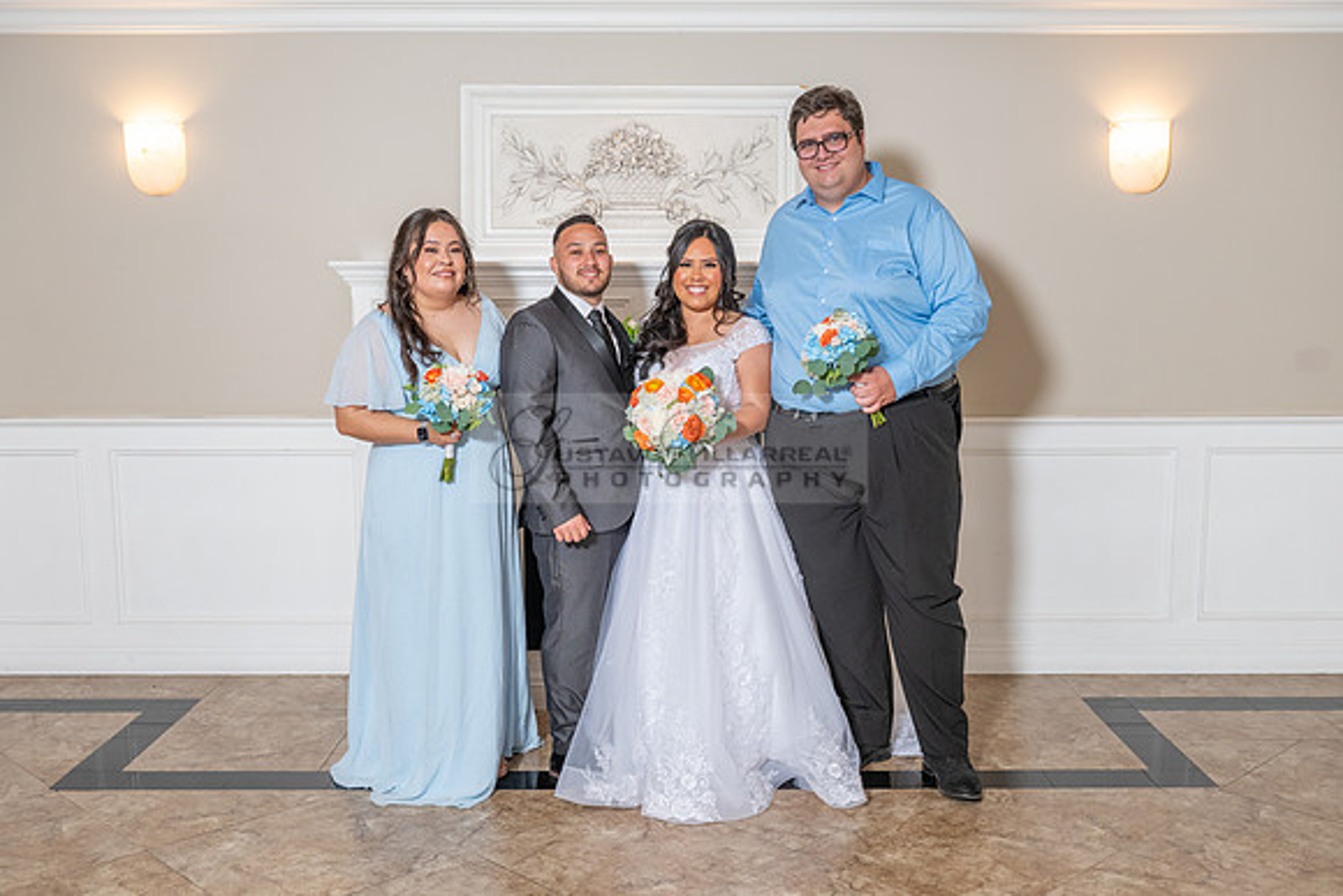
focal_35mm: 37
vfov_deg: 36.0
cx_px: 672
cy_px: 486
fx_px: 1377
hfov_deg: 52.0
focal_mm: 34
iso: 640
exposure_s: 1/160
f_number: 4.5
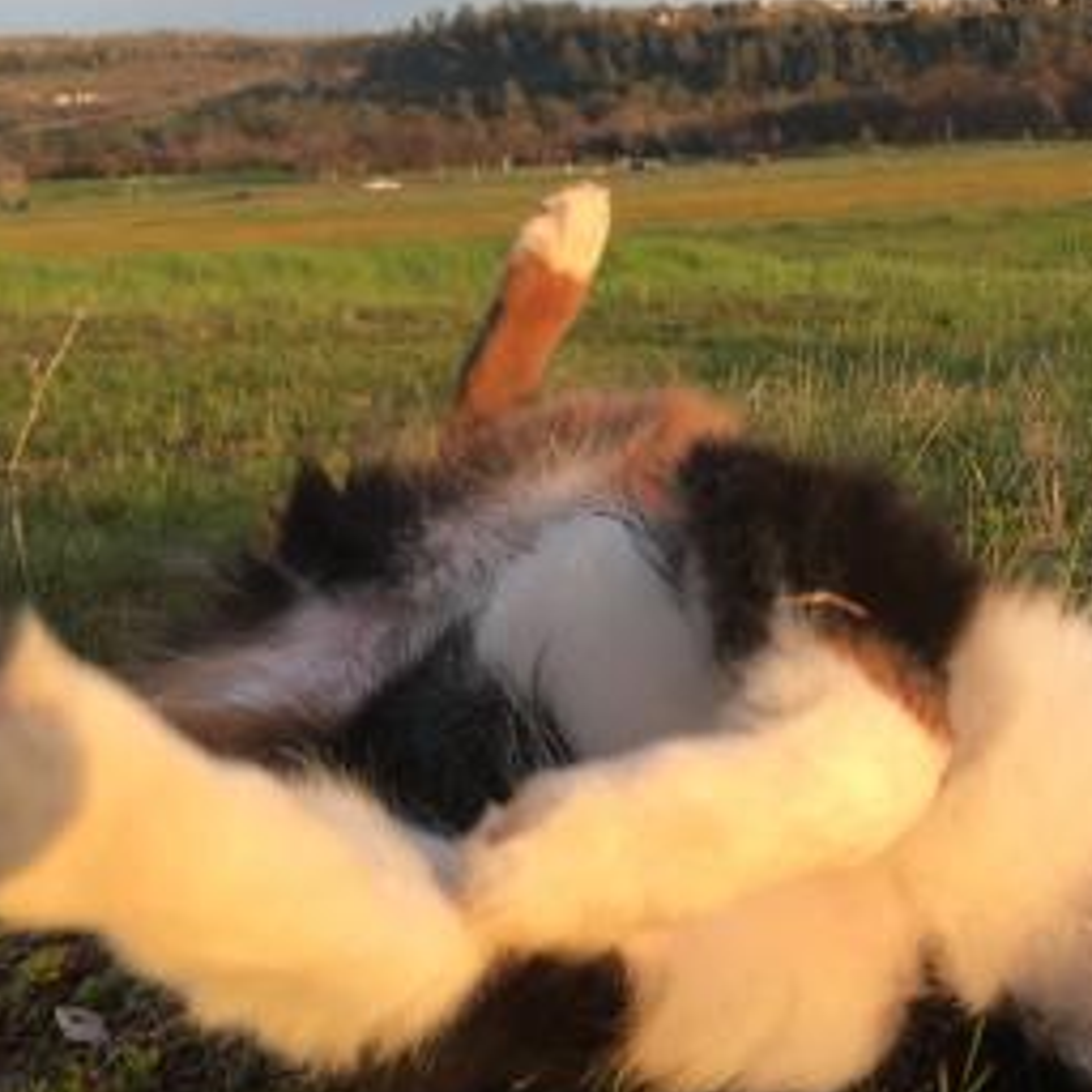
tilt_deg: -14.8
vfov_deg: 28.6
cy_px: 597
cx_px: 832
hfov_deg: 28.2
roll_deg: +4.4
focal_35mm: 60
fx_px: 2141
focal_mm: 4.15
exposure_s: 1/123
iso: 32
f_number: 2.2
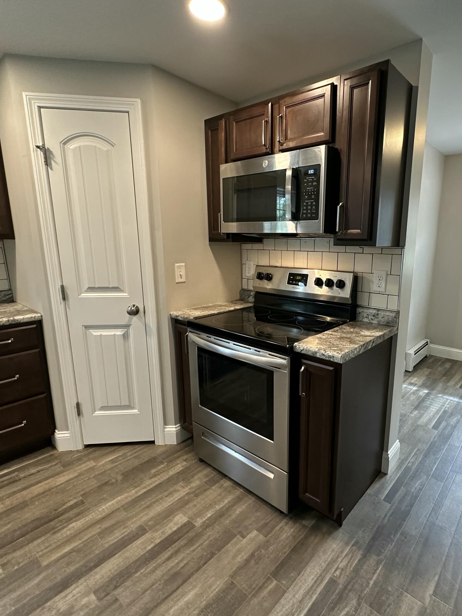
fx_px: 338
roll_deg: -0.5
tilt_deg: -12.1
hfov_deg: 67.8
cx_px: 284
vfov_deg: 84.7
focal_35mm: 19
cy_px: 312
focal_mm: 2.22
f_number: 2.2
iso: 250
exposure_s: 1/60
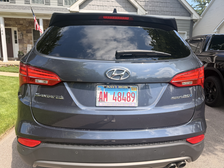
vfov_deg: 53.1
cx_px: 120
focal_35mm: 26
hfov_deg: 67.2
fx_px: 168
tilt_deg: -8.1
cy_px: 86
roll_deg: -1.2
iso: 100
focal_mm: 6.76
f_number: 1.78
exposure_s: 1/1522
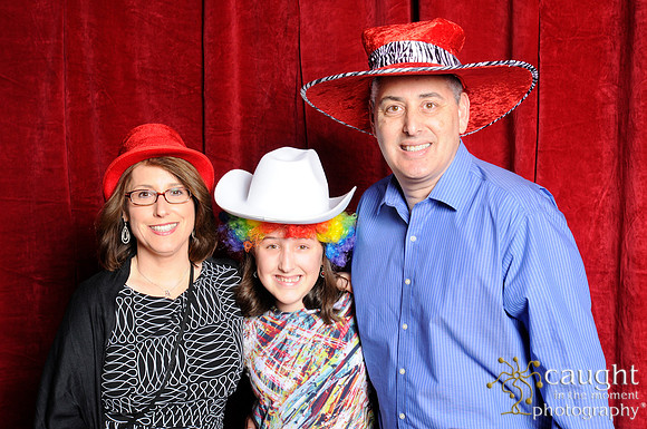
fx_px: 942
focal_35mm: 52
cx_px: 324
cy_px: 214
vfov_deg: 25.7
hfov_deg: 37.9
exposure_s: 1/60
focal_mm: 35
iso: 400
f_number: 8
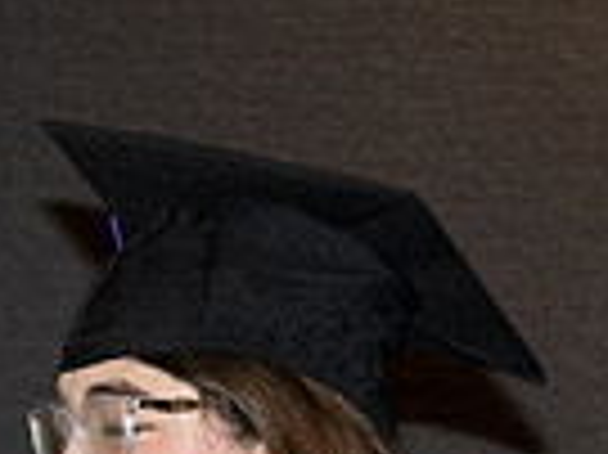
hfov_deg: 3.7
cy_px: 911
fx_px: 9388
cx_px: -316
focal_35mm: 535
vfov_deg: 2.8
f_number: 5.6
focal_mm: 102
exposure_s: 1/80
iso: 640
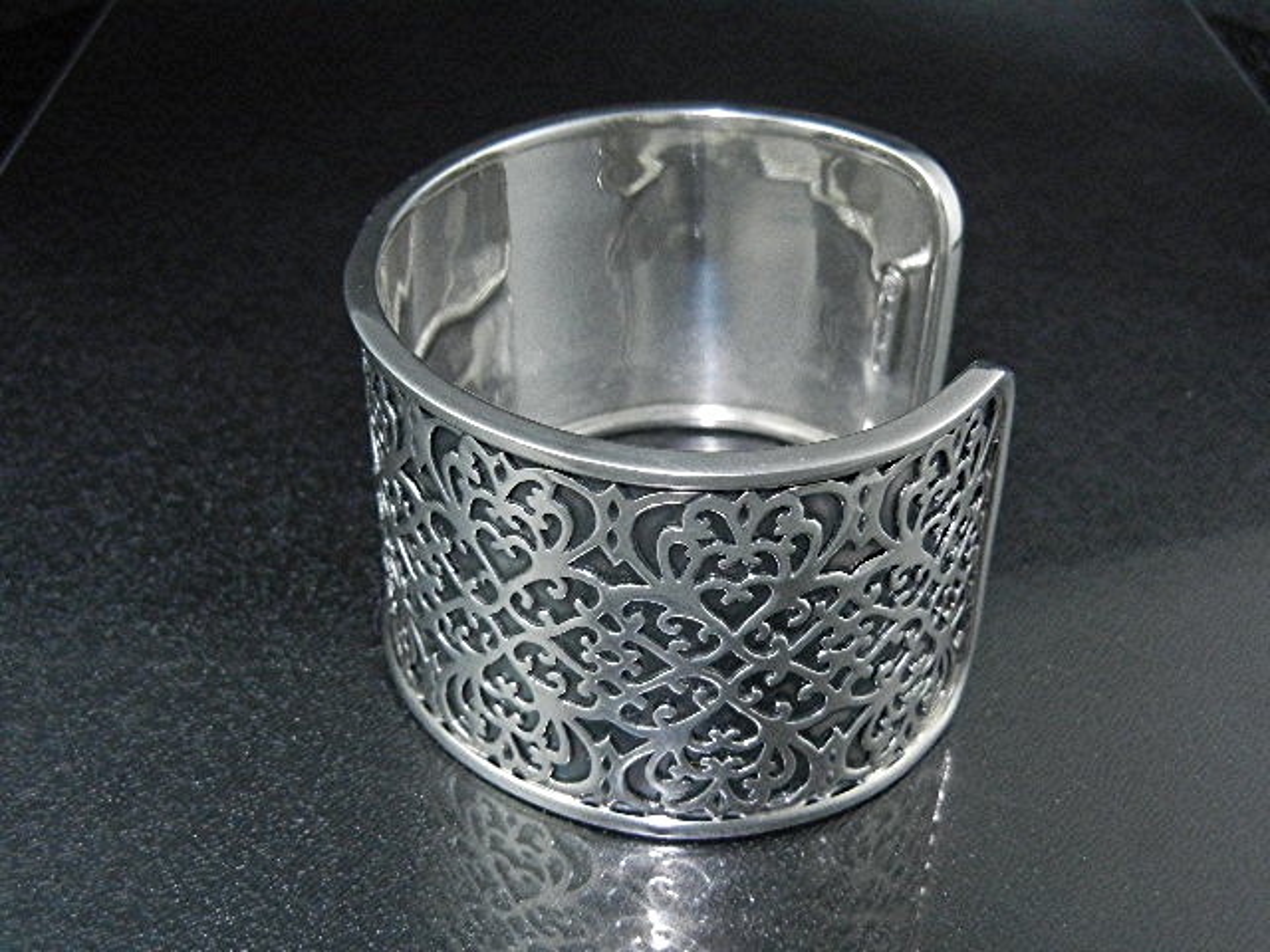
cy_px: 476
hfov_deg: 42.1
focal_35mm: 45
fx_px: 1651
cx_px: 635
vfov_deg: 32.2
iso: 800
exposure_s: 1/30
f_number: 7.6
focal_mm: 8.1
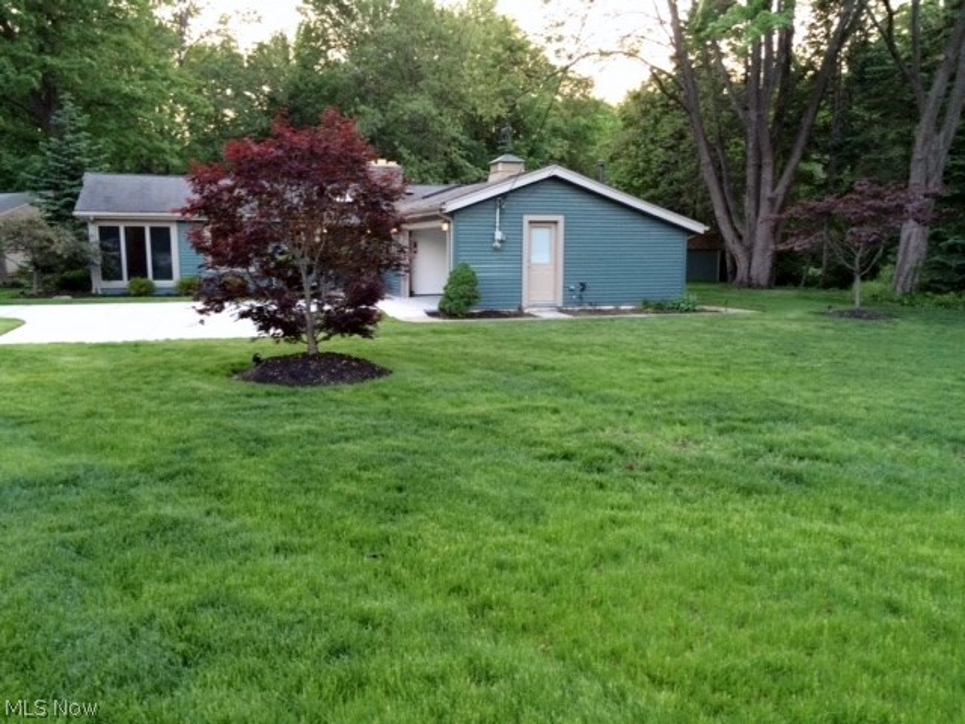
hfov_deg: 61.7
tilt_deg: -8.6
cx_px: 482
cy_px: 362
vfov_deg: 48.2
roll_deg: -0.2
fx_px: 808
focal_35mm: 29
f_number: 2.2
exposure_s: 1/30
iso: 64
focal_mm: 4.15
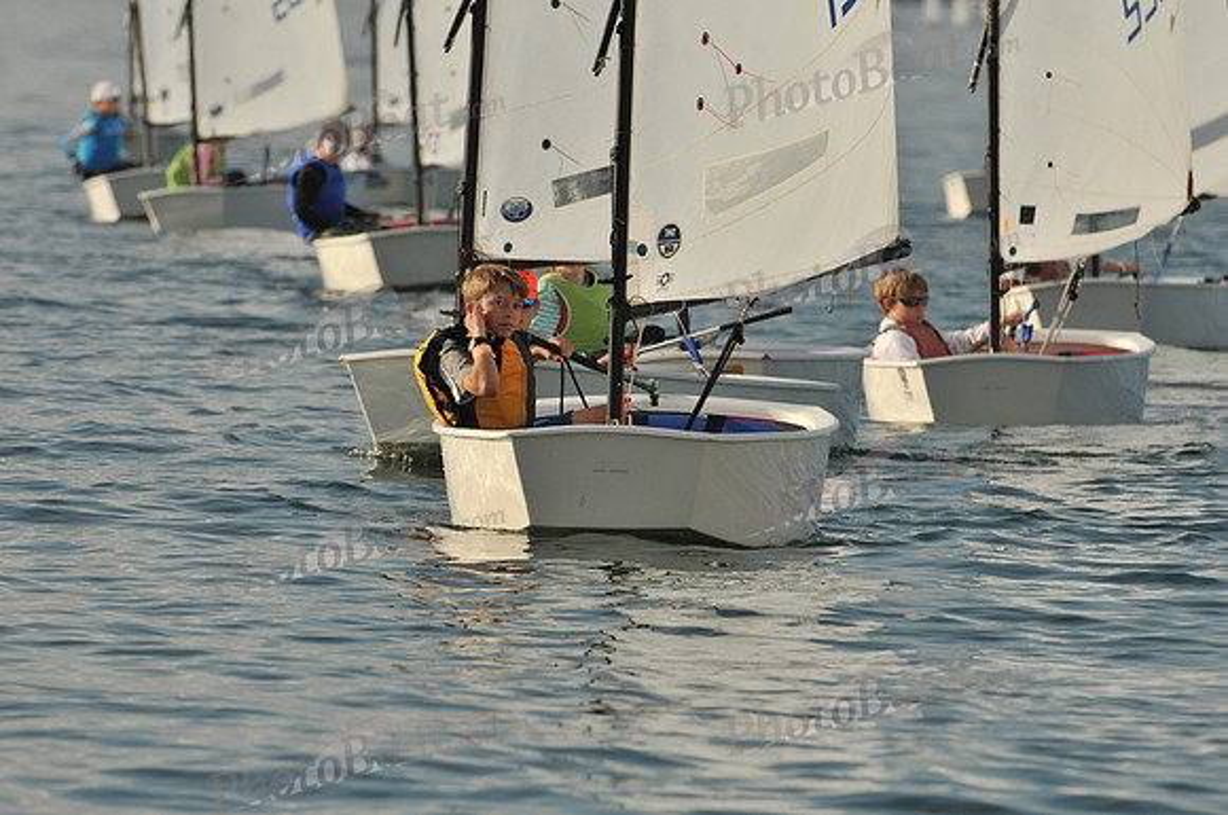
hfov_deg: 3.4
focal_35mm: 600
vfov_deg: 2.3
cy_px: 408
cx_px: 614
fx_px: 20438
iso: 200
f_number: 8
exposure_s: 1/800
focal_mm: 400
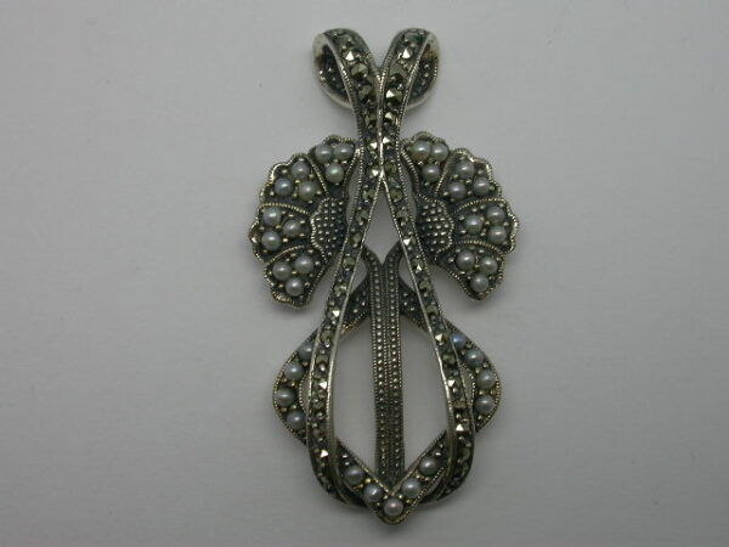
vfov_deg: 17.4
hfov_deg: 23.0
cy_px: 274
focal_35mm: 85
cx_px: 364
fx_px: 1790
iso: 100
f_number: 7.4
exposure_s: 1/34.5
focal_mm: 17.7
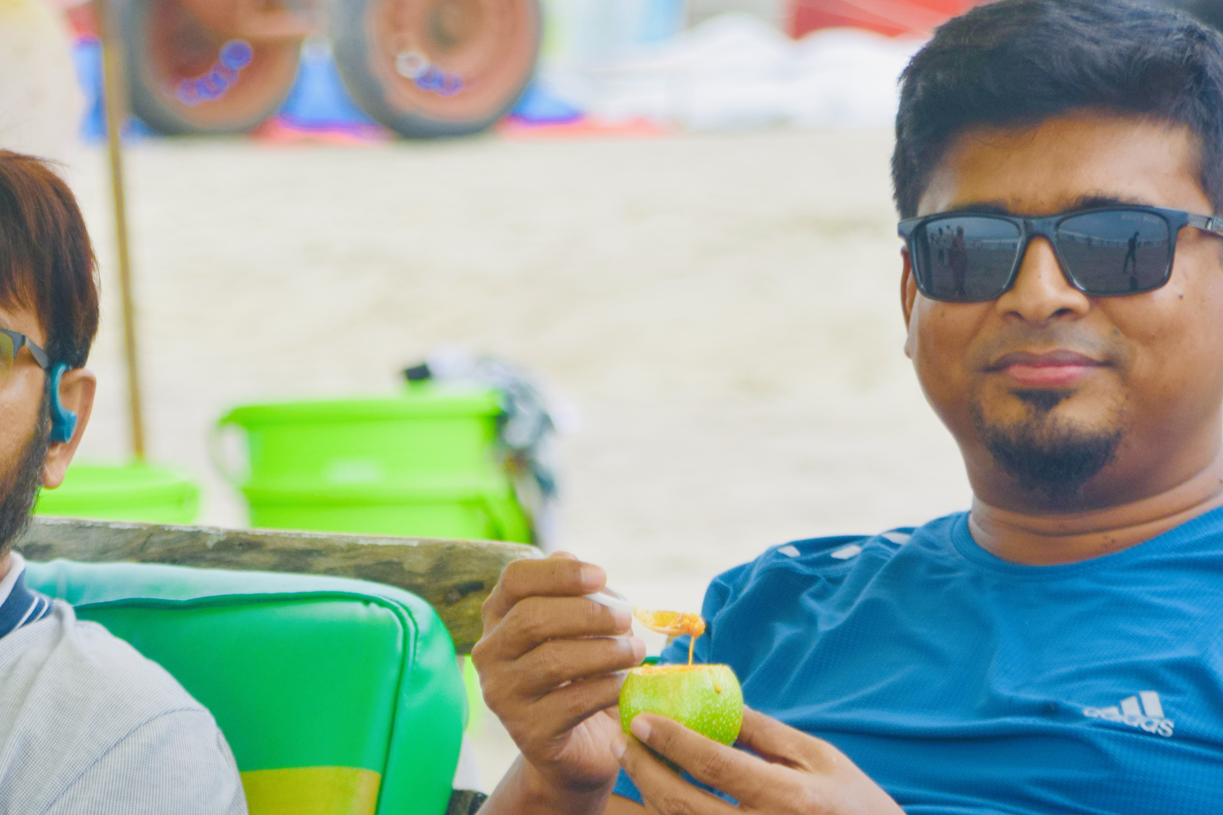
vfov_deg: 4.7
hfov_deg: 7.0
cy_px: 479
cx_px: 327
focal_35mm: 295
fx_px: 10022
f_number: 7.1
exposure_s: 1/500
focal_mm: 95
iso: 320
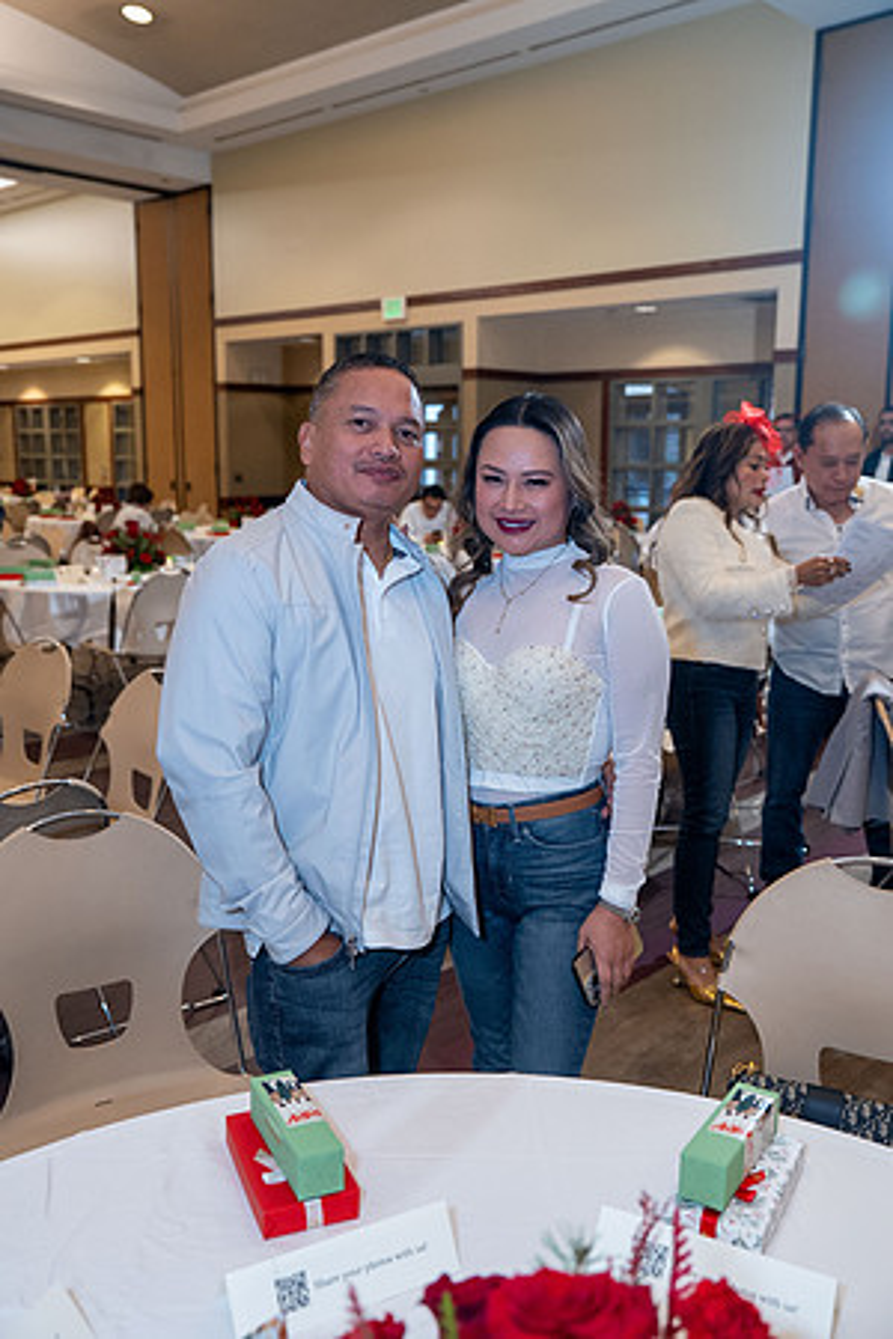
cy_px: 670
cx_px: 446
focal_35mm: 32
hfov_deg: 41.1
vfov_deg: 58.7
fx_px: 1191
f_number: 3.5
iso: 1600
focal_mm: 32
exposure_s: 1/100
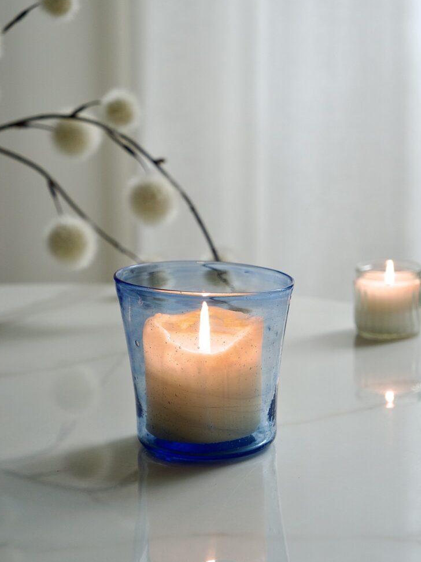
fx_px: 1573
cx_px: 208
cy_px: 274
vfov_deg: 20.2
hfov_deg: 15.2
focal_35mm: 97
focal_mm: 46
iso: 200
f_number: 3.9
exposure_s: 1/160
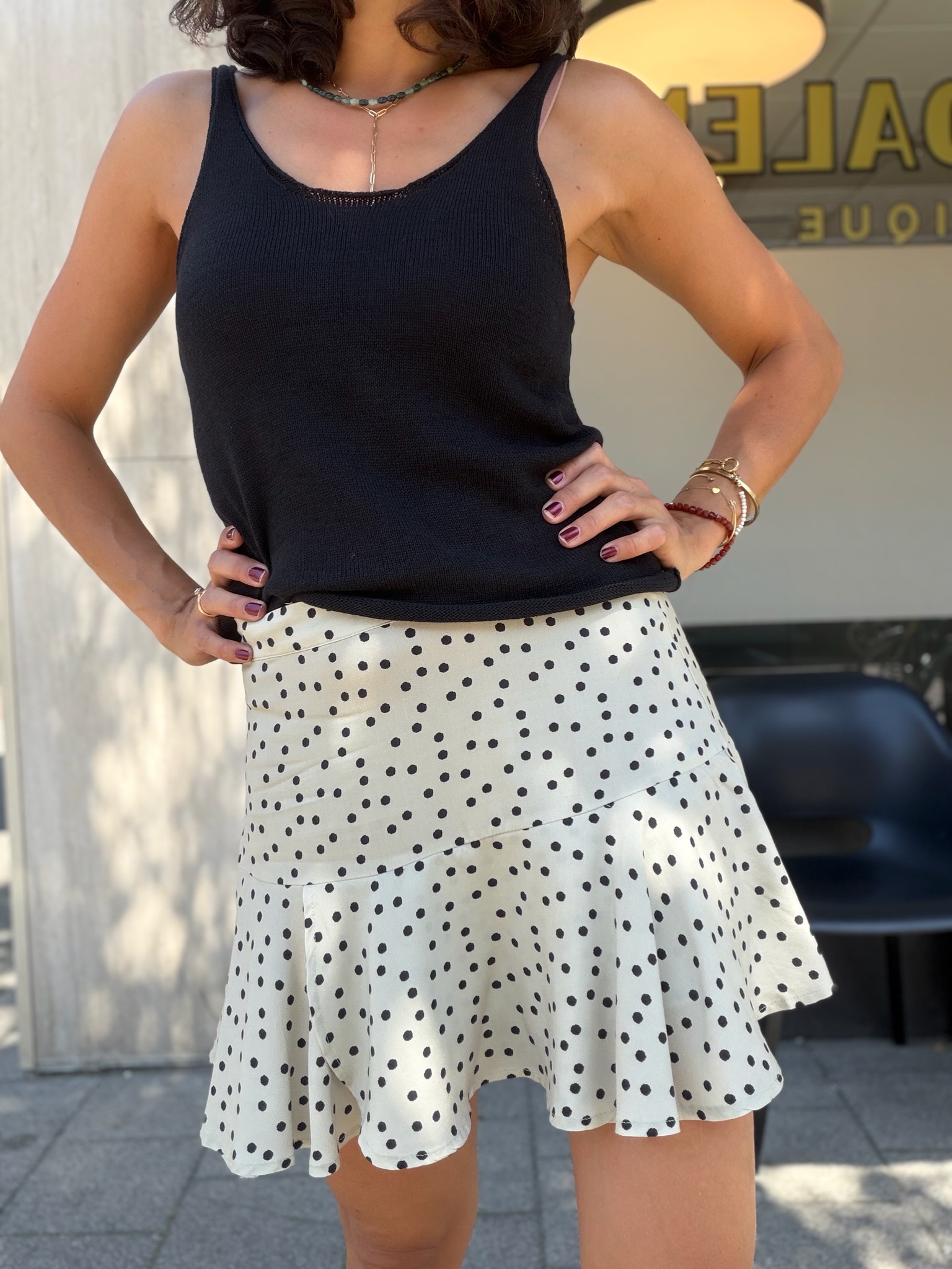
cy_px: 634
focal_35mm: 30
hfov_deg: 46.8
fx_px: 1100
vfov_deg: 60.0
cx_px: 476
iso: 25
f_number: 1.9
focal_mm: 2.71
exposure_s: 1/293
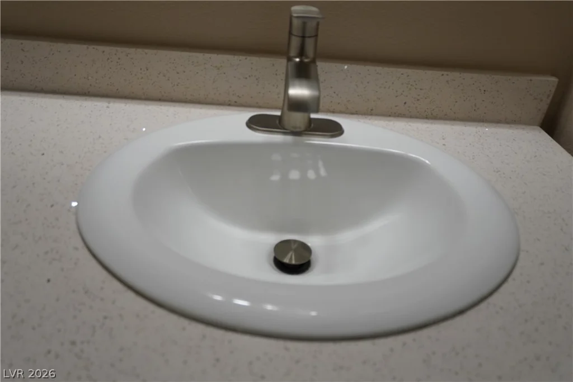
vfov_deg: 45.7
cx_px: 286
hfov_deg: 64.5
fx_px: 454
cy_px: 191
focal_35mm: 28
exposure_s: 1/160
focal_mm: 19
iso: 500
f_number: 4
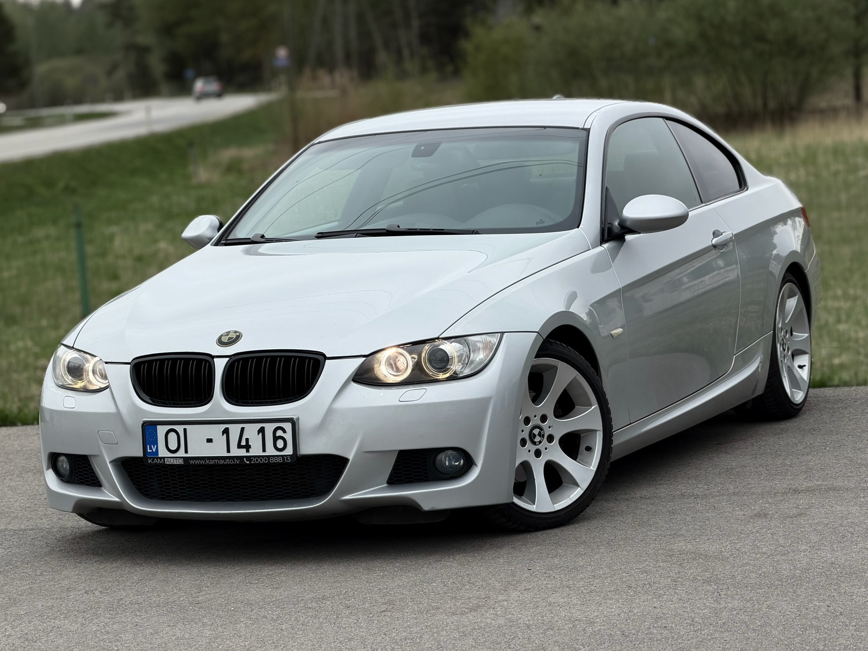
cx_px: 434
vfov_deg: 14.8
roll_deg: +0.1
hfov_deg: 19.6
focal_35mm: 100
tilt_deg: -5.4
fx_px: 2508
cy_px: 326
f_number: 2.8
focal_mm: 16.89
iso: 50
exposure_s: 1/195
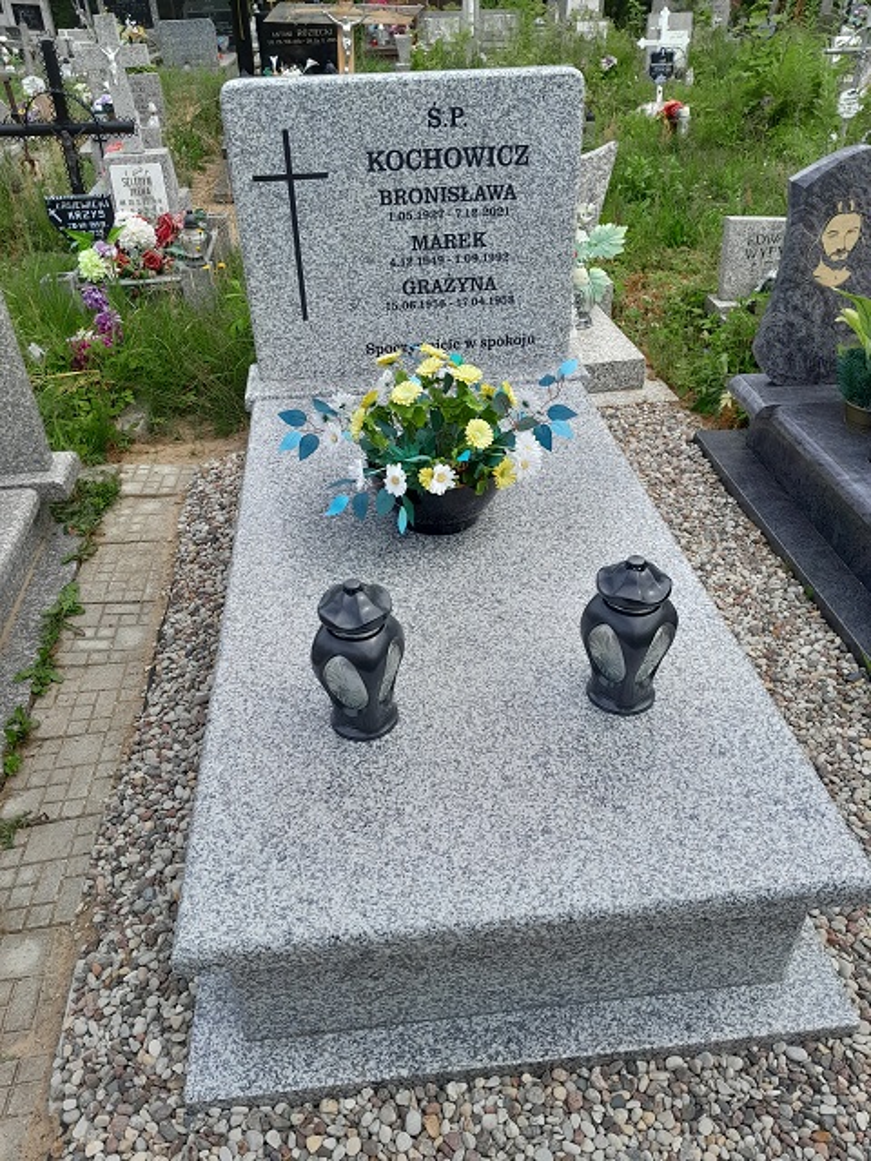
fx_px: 906
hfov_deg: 51.4
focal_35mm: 27
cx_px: 436
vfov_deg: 65.3
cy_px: 580
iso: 40
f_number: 1.8
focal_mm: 4
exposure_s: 1/454
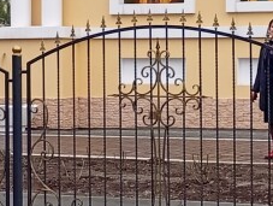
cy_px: 67
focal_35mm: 162
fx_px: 1280
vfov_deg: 9.2
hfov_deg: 12.2
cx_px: 182
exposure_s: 1/348
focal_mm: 3.84
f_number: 1.8
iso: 51
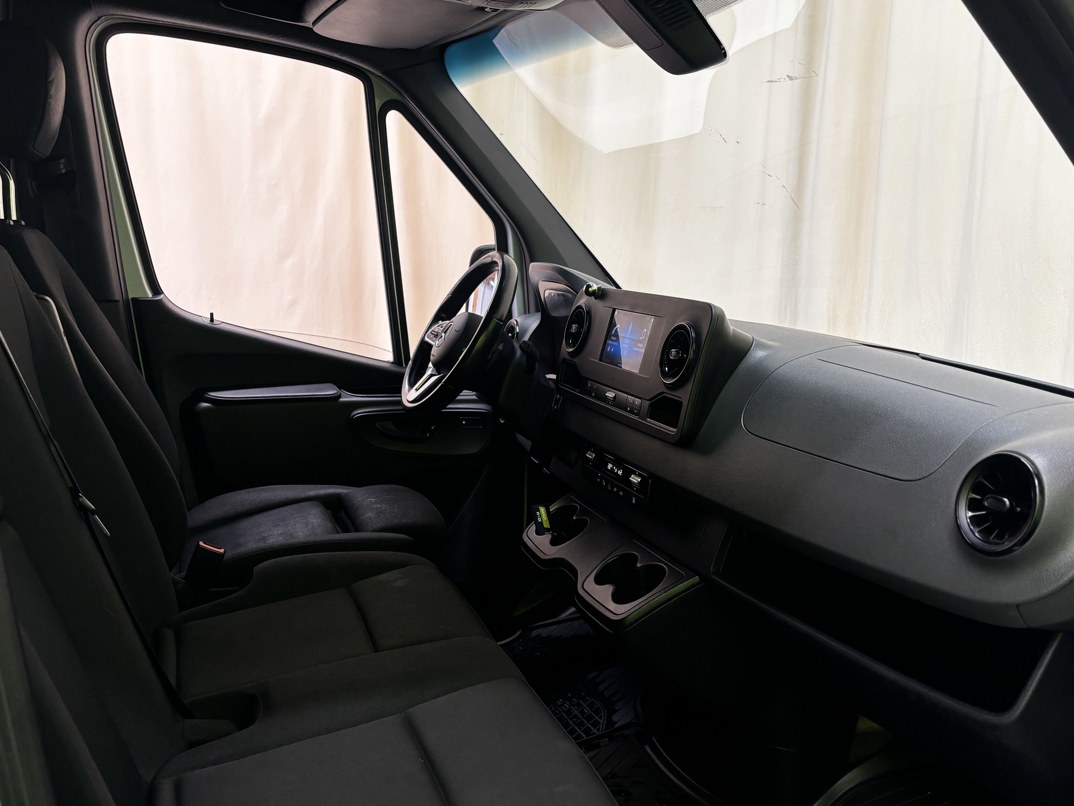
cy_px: 451
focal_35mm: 33
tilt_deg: -12.8
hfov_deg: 55.3
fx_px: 1024
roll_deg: +0.3
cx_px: 489
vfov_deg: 42.9
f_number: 1.6
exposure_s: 1/50
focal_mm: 5.96
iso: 100
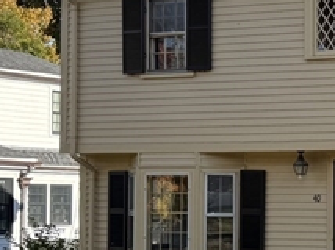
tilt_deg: +0.2
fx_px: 1112
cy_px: 192
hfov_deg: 15.2
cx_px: 576
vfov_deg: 12.8
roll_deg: +0.0
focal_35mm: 115
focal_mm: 6.76
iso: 80
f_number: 1.78
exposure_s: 1/1721
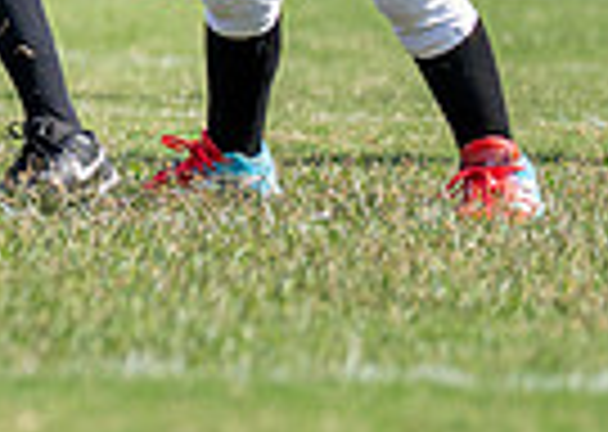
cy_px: -13
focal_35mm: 1270
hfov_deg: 1.6
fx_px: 21897
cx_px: -764
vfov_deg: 1.1
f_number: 2.8
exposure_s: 1/2500
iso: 160
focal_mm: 200
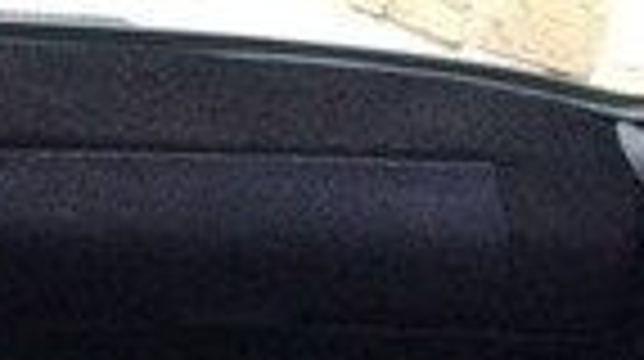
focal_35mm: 146
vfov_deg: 8.2
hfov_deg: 14.2
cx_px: -162
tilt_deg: -21.0
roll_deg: -5.5
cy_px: 461
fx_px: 2490
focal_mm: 4.15
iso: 250
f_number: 2.2
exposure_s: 1/33
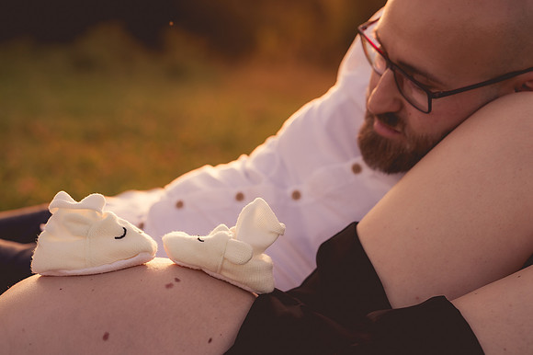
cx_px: 266
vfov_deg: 16.1
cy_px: 178
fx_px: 1258
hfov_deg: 23.9
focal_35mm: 85
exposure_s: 1/640
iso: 400
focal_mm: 85
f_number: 4
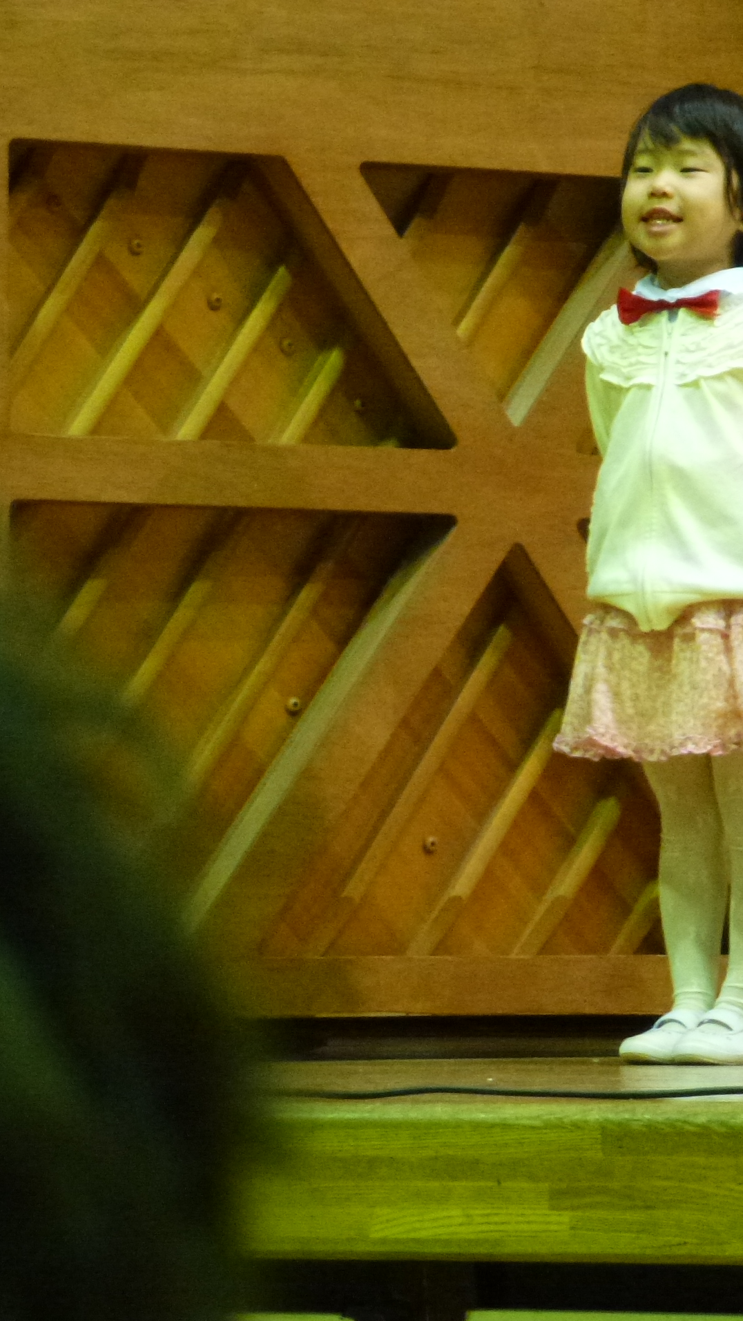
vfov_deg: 8.8
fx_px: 8578
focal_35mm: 245
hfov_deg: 5.0
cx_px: 599
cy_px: 658
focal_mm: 30.1
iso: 800
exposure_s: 1/13
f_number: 5.4
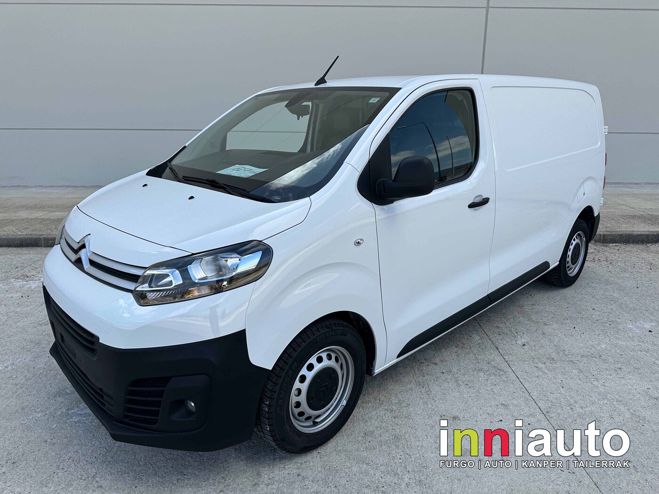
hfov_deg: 71.6
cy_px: 247
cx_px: 330
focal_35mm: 24
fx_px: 457
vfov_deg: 56.8
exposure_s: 1/3200
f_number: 1.8
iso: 80
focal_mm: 6.86
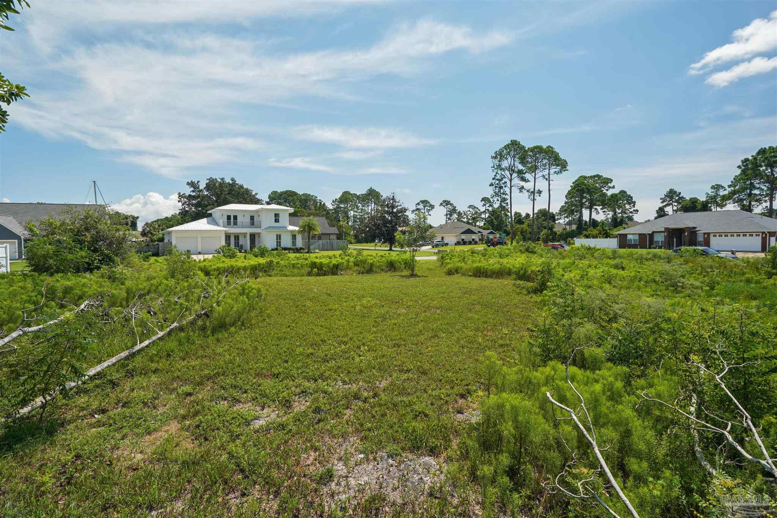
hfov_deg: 96.7
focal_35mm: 16
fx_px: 345
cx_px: 388
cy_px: 259
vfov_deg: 73.7
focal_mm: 16
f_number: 13
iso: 100
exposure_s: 1/60
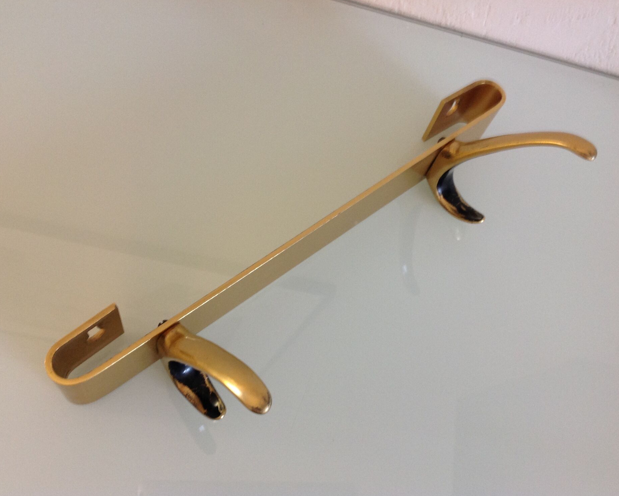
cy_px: 248
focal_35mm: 37
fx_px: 678
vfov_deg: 40.1
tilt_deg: -66.1
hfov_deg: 49.1
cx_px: 306
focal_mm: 4.28
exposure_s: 1/15
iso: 100
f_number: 2.4
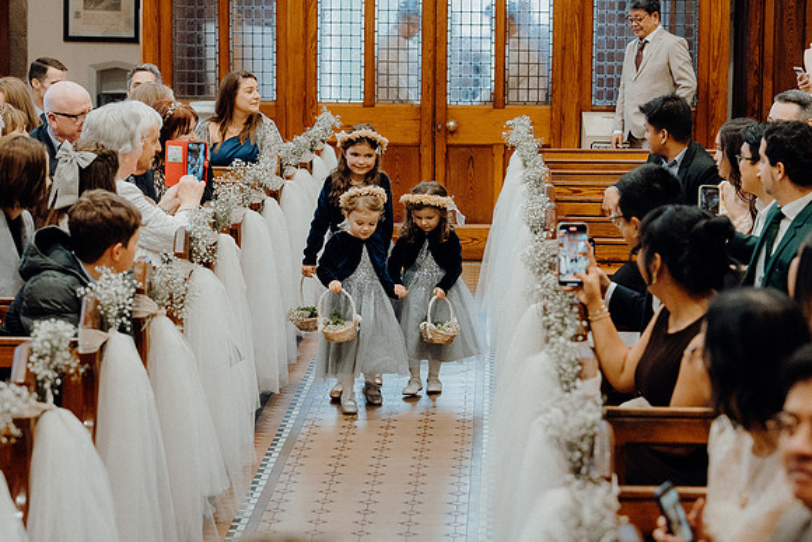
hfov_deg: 19.5
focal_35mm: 105
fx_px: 2369
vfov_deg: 13.0
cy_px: 271
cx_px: 406
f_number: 3.5
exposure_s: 1/160
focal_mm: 70
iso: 3200
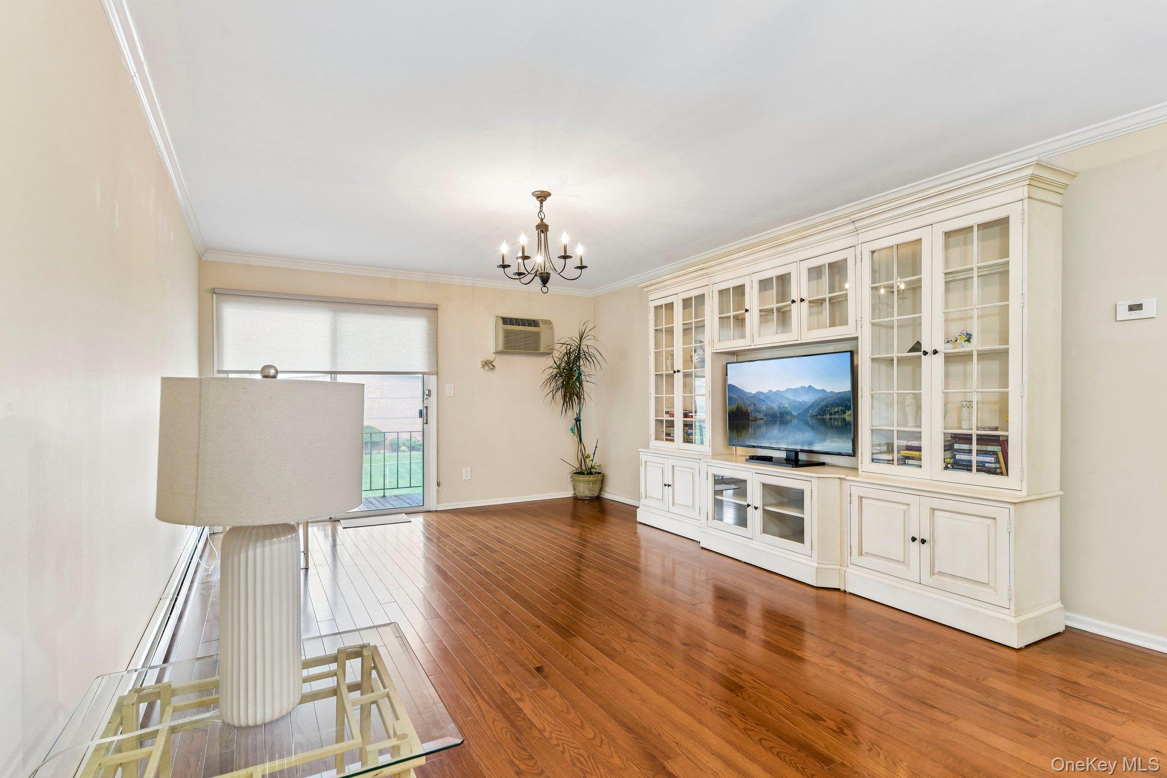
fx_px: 583
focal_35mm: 18
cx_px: 584
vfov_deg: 67.4
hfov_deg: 90.0
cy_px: 389
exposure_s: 1/4
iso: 320
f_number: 9
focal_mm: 18
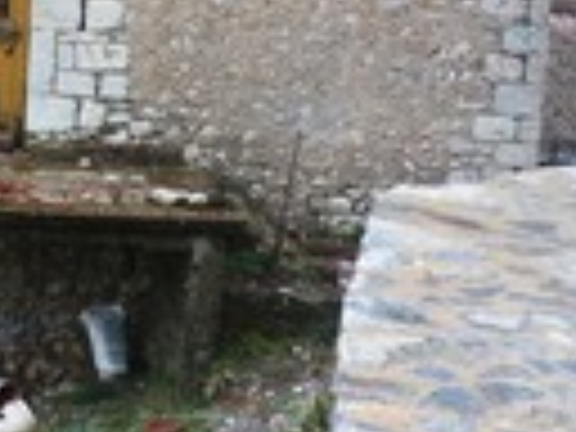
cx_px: -180
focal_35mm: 109
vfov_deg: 13.3
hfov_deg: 17.0
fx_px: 1814
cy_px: -36
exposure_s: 1/80
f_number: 3.1
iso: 80
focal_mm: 6.3
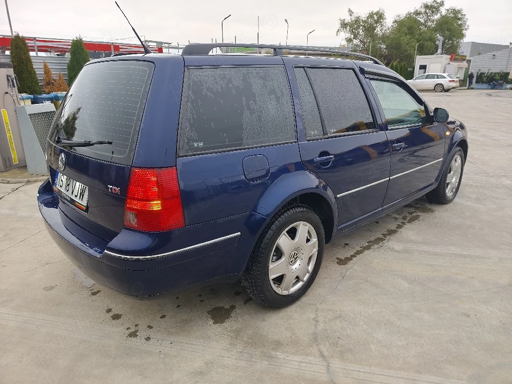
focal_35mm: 23
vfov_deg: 58.9
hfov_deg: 73.9
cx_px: 256
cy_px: 192
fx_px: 340
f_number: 1.65
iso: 400
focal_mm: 6.19
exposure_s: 1/51
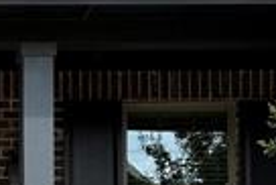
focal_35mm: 188
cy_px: 215
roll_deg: -0.3
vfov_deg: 7.3
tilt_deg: +6.0
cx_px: -187
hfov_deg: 10.4
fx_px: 1443
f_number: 1.78
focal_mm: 6.76
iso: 80
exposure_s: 1/3279
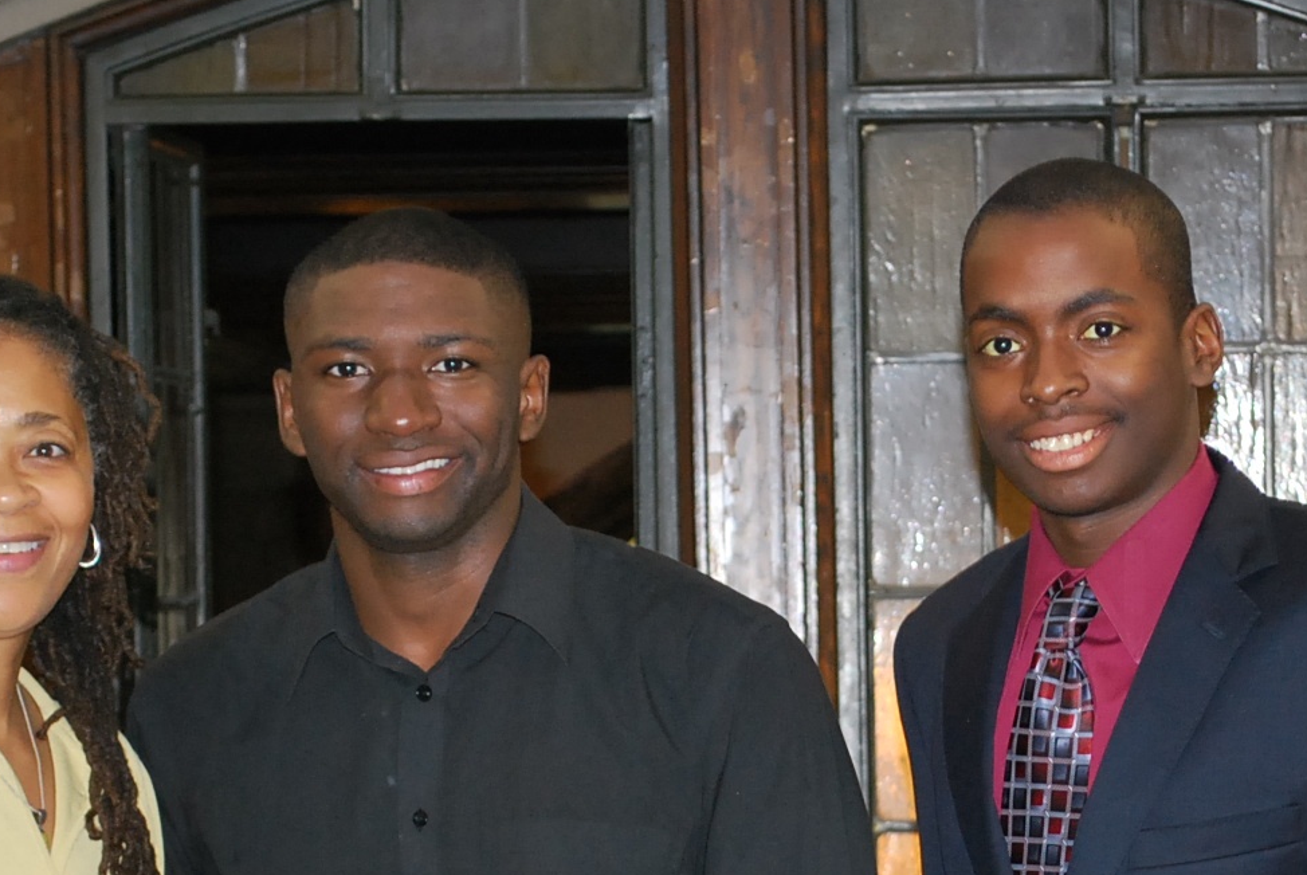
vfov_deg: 9.2
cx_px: 852
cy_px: 860
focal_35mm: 149
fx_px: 5416
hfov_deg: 13.7
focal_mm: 50
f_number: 5.6
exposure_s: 1/60
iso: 720
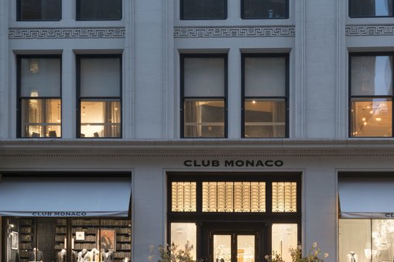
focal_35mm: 51
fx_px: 558
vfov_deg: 26.4
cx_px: 252
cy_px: 164
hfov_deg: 38.6
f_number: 13
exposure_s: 2
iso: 200
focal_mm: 34
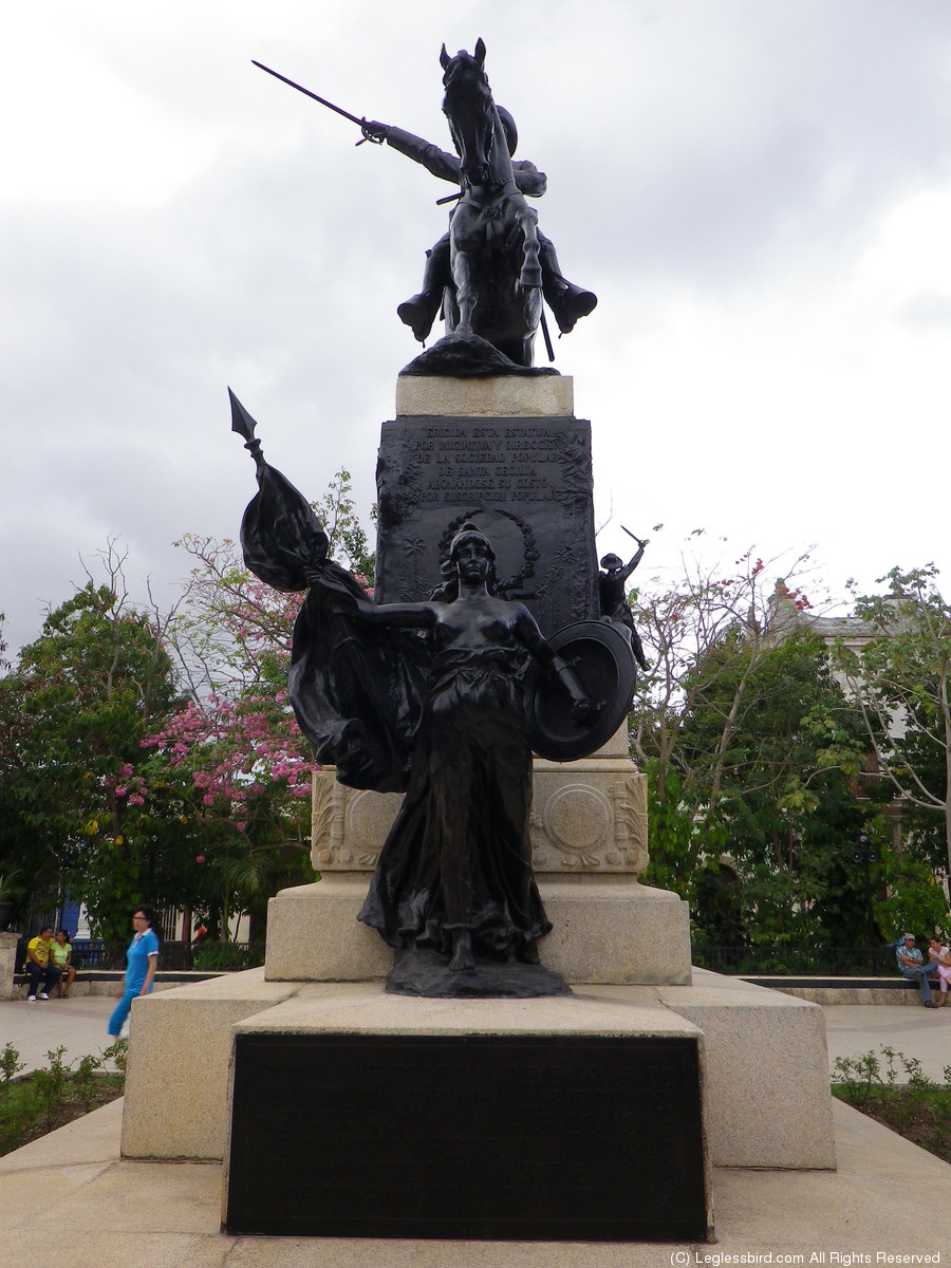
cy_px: 634
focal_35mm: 28
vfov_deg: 63.4
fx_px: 1026
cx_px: 476
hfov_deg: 49.7
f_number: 8.3
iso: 80
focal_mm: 5
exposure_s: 1/50
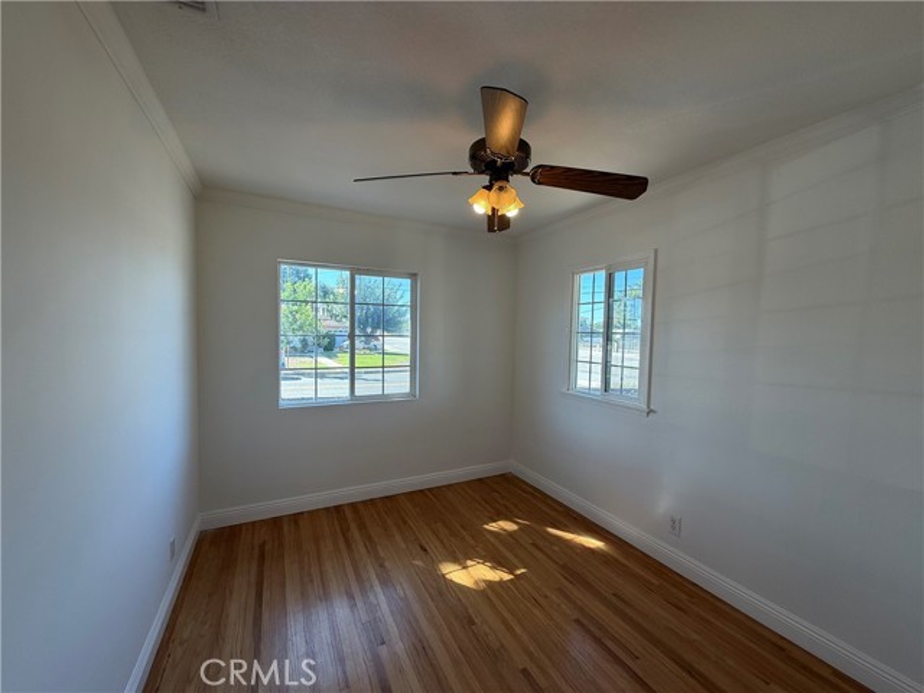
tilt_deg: -1.0
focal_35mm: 14
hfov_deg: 102.1
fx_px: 374
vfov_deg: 85.7
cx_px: 462
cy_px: 346
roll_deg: -0.7
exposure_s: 1/120
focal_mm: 2.22
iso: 64
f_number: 2.2
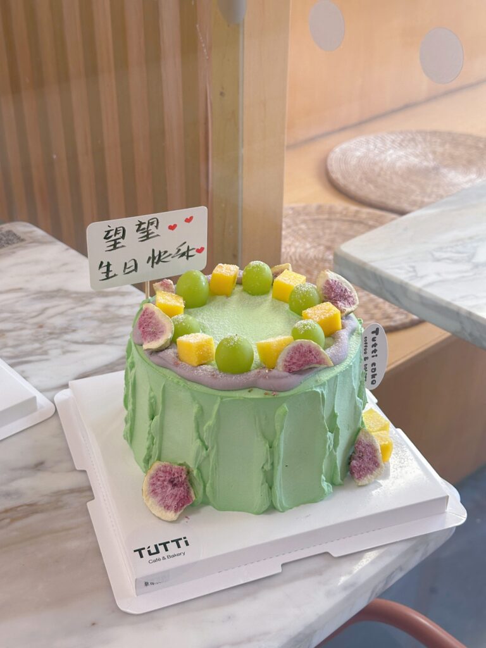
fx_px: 899
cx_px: 243
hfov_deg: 30.3
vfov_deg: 39.7
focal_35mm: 48
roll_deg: -0.1
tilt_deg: -30.7
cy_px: 324
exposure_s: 1/50
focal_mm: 6.86
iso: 125
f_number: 1.78
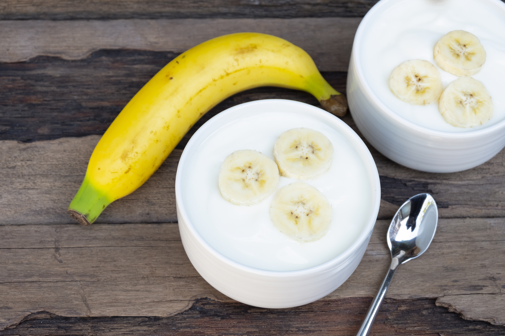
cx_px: 252
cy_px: 168
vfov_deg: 20.9
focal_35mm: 65
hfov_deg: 31.0
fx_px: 912
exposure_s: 1/40
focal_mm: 43.4
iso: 250
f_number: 7.1
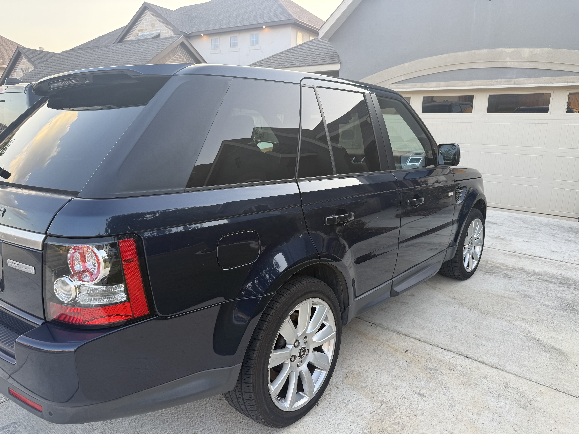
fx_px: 401
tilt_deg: -12.5
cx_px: 290
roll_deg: -1.2
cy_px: 217
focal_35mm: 24
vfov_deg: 56.8
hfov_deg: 71.6
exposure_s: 1/206
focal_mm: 6.76
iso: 64
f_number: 1.78
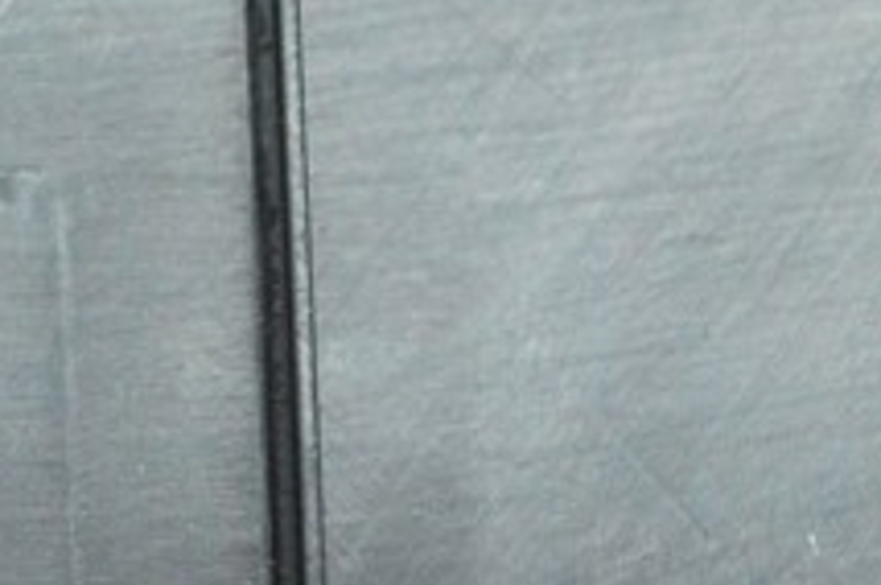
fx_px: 6023
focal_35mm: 246
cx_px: -379
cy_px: -249
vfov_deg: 5.5
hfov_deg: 8.2
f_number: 6.3
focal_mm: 55
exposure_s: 1/125
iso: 6400
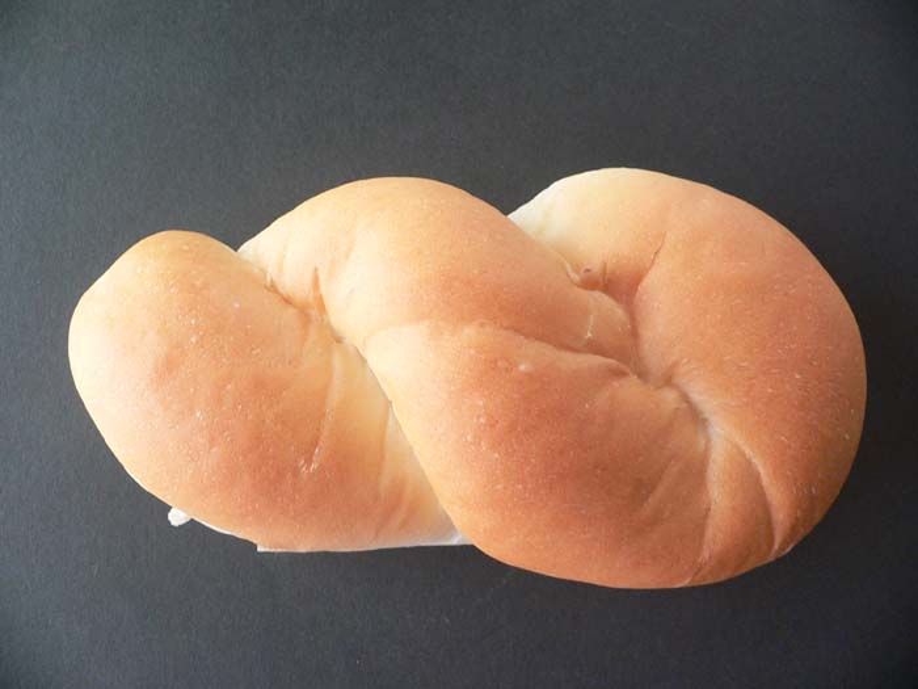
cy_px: 344
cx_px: 459
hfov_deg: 52.6
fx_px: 928
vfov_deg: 40.7
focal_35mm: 35
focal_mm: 4.6
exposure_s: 1/15
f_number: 2.8
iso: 200
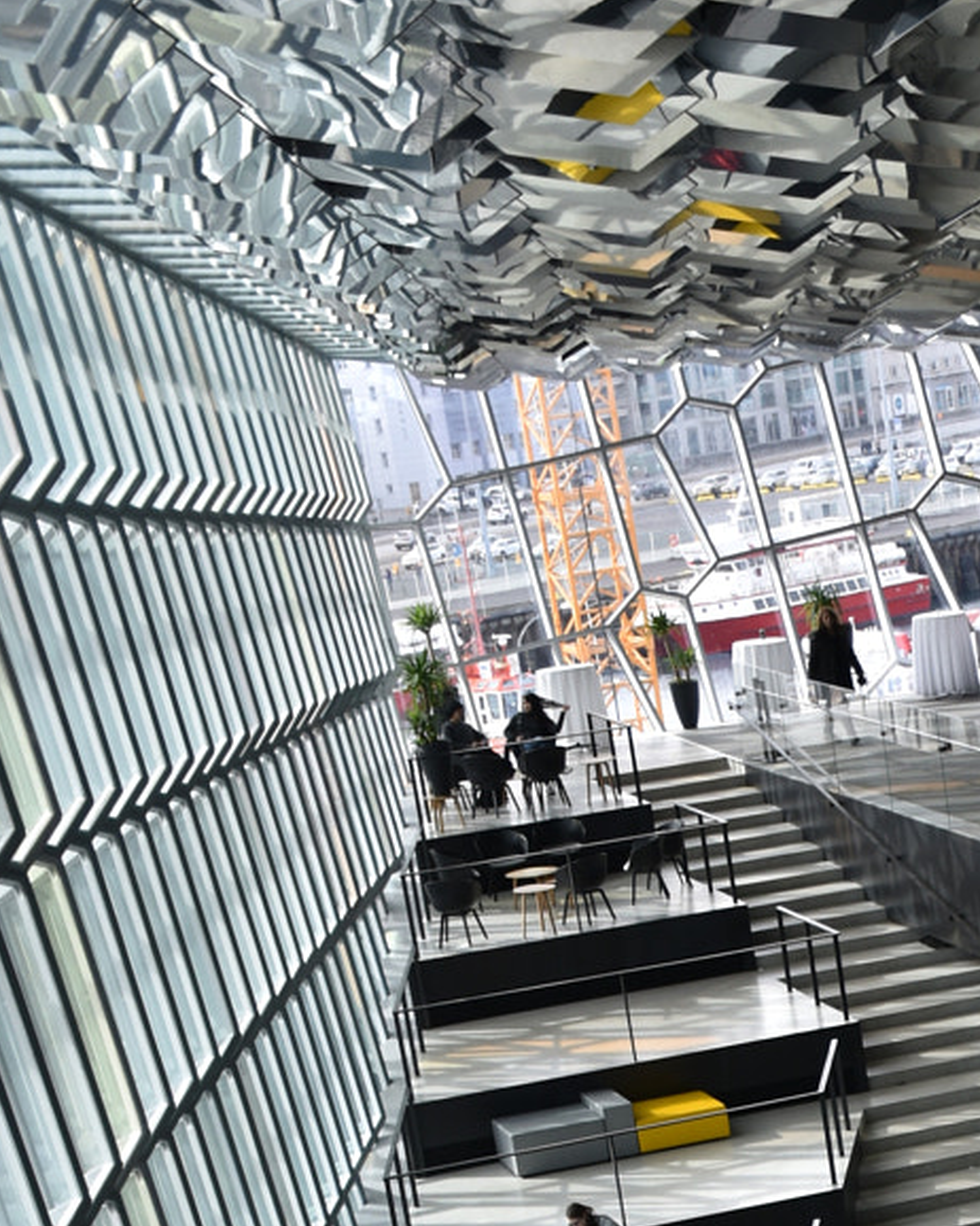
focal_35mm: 105
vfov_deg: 17.0
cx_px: 1100
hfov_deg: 14.3
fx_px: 3820
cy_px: 1652
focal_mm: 27
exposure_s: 1/160
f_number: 4
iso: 100
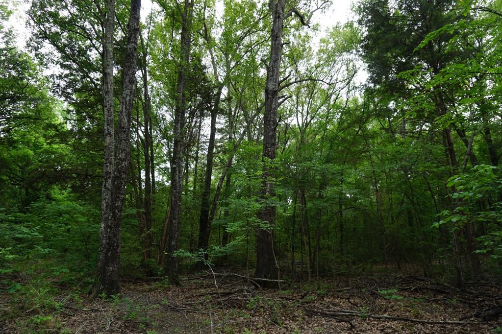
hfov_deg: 73.8
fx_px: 335
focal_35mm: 24
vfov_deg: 53.1
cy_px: 167
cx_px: 251
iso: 100
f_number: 4.5
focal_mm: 16
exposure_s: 1/60
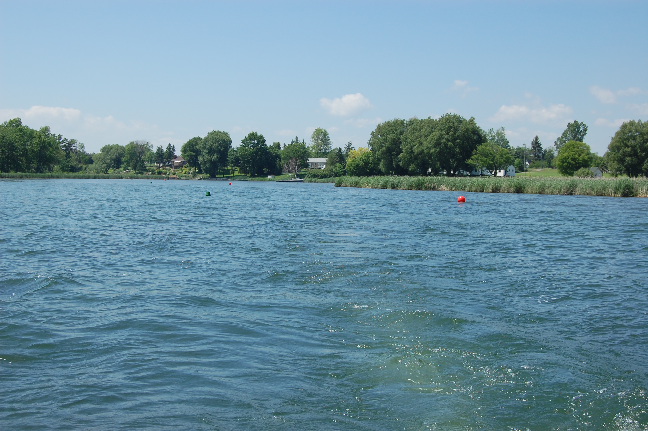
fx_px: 836
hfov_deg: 42.4
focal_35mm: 46
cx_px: 324
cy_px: 216
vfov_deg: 28.9
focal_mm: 31
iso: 200
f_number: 9
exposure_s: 1/320
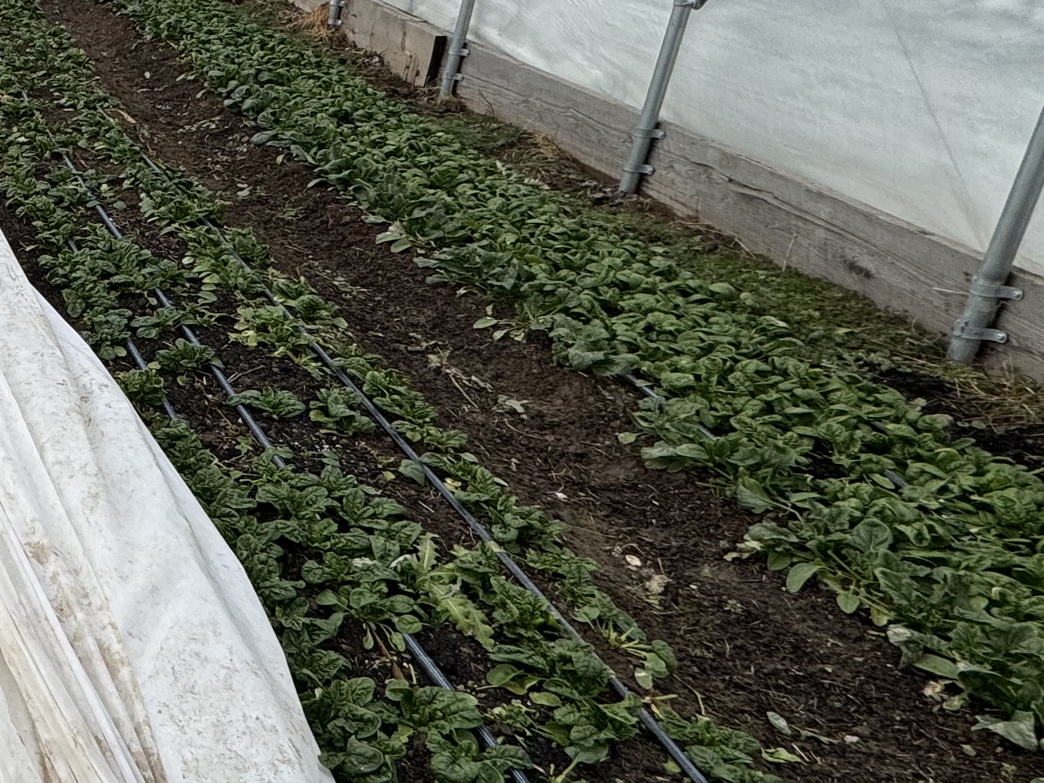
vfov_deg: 37.1
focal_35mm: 38
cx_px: -293
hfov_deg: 35.1
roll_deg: -0.5
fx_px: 1146
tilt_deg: -15.5
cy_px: 223
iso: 50
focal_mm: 2.22
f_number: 2.2
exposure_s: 1/1789
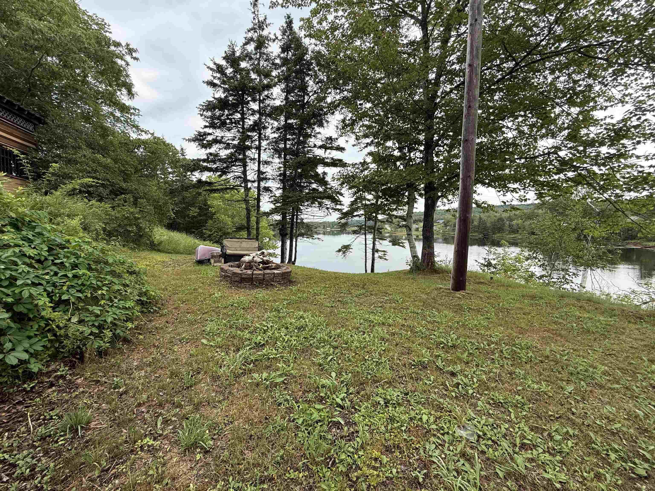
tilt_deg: -4.0
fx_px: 265
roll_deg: +0.4
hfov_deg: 102.1
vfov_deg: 85.7
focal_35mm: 14
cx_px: 328
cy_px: 246
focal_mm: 2.22
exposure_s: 1/770
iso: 64
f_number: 2.2
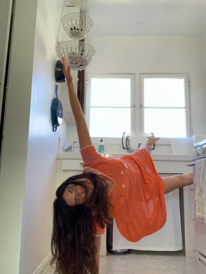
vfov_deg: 56.8
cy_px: 137
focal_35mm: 32
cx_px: 103
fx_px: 254
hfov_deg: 44.2
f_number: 2.2
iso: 80
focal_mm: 2.87
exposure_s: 1/60
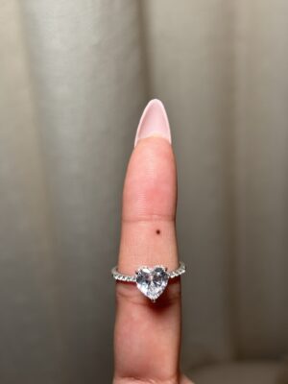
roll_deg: +5.7
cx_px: 144
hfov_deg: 28.0
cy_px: 192
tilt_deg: -42.2
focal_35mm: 52
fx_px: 577
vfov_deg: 36.8
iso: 32
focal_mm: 5.96
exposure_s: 1/60
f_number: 1.6
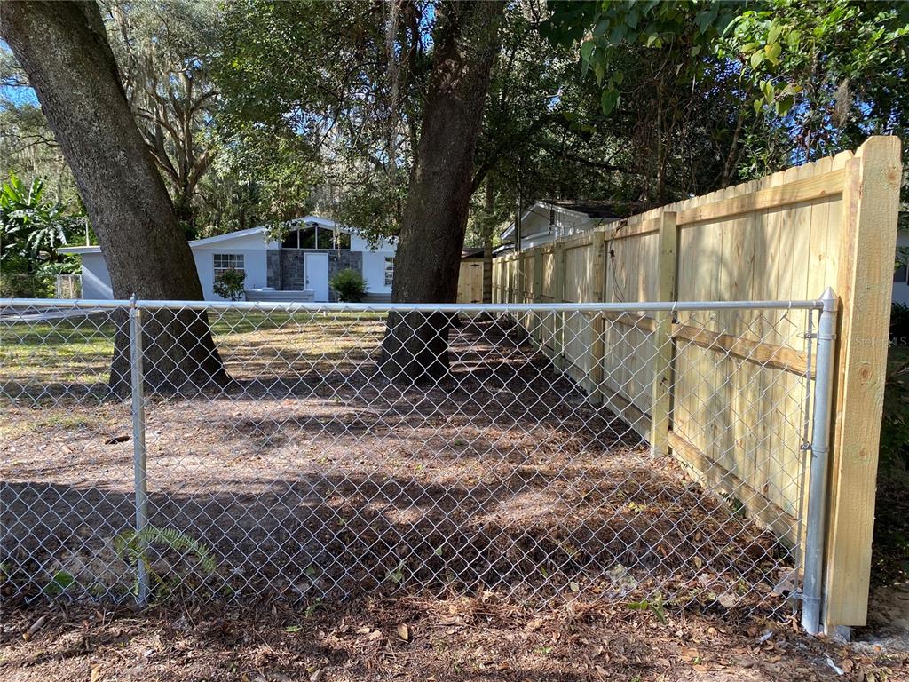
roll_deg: -0.6
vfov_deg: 53.1
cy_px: 341
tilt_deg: -5.7
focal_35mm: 26
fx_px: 683
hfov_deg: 67.3
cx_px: 454
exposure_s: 1/420
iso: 32
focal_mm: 4.25
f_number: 1.8
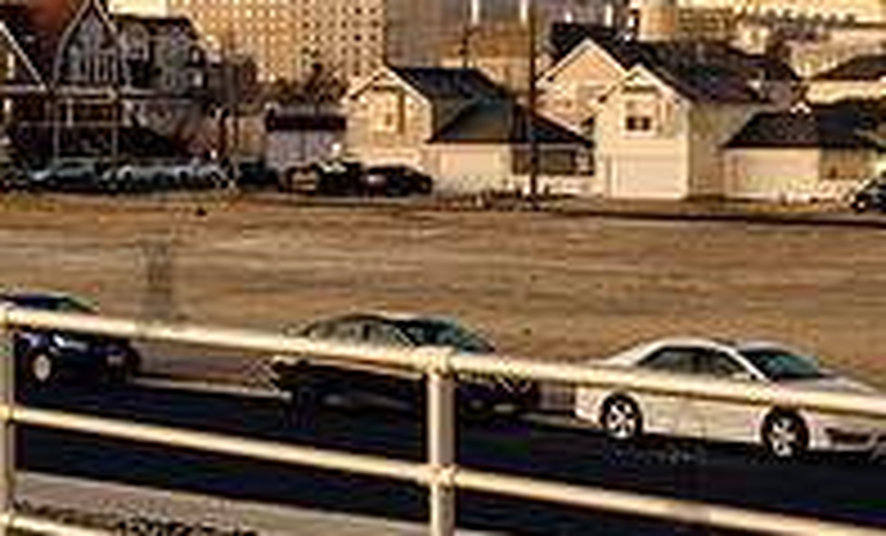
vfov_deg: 12.0
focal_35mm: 106
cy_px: 146
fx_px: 2536
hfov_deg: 19.7
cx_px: 684
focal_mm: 35
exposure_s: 6
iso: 80
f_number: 22
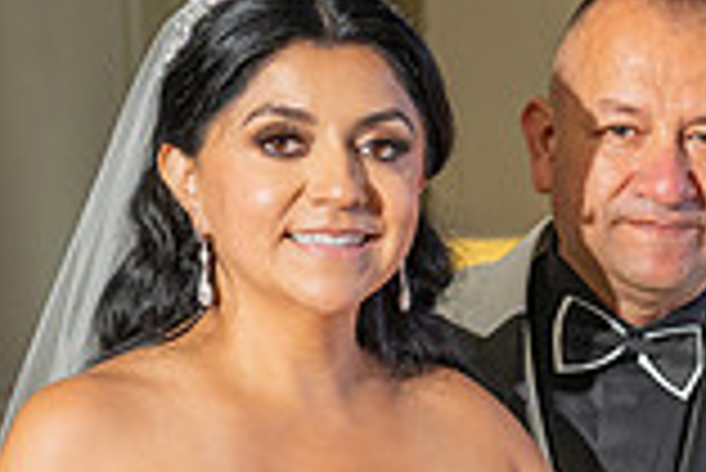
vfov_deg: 7.7
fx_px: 3474
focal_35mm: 177
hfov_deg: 11.4
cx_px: 796
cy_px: 596
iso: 800
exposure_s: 1/160
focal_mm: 48
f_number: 4
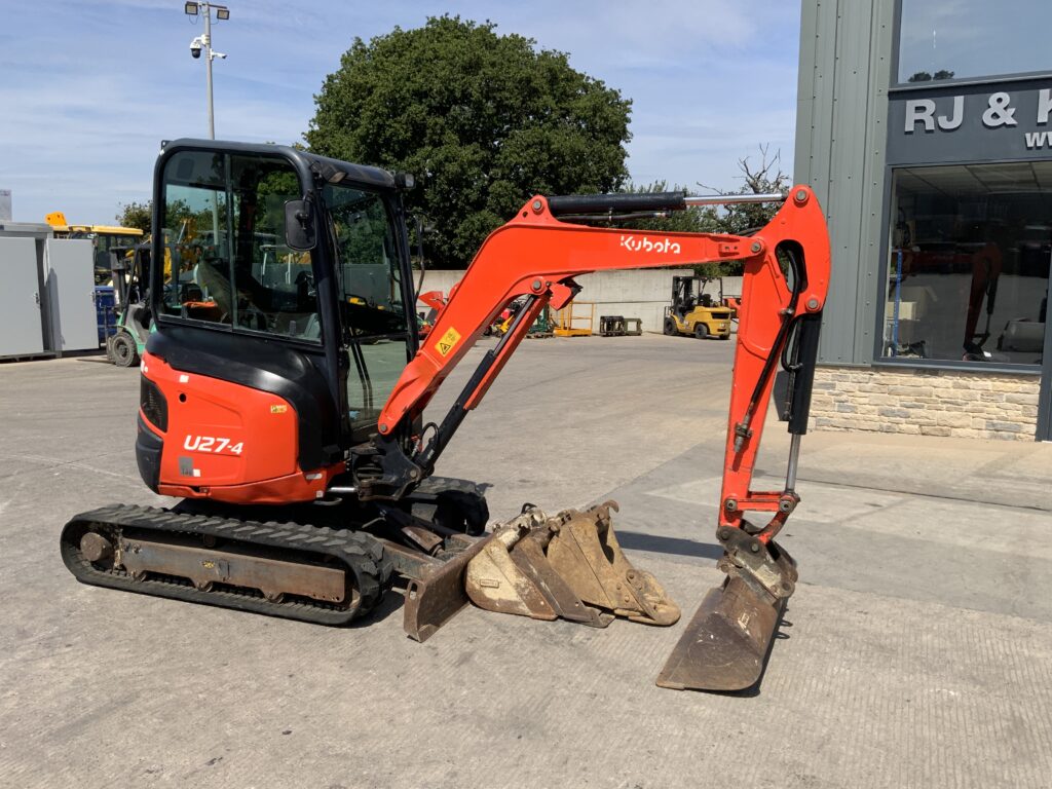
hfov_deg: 61.7
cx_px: 526
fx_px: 881
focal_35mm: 29
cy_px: 394
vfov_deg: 48.2
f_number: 1.8
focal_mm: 3
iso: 16
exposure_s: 1/2141
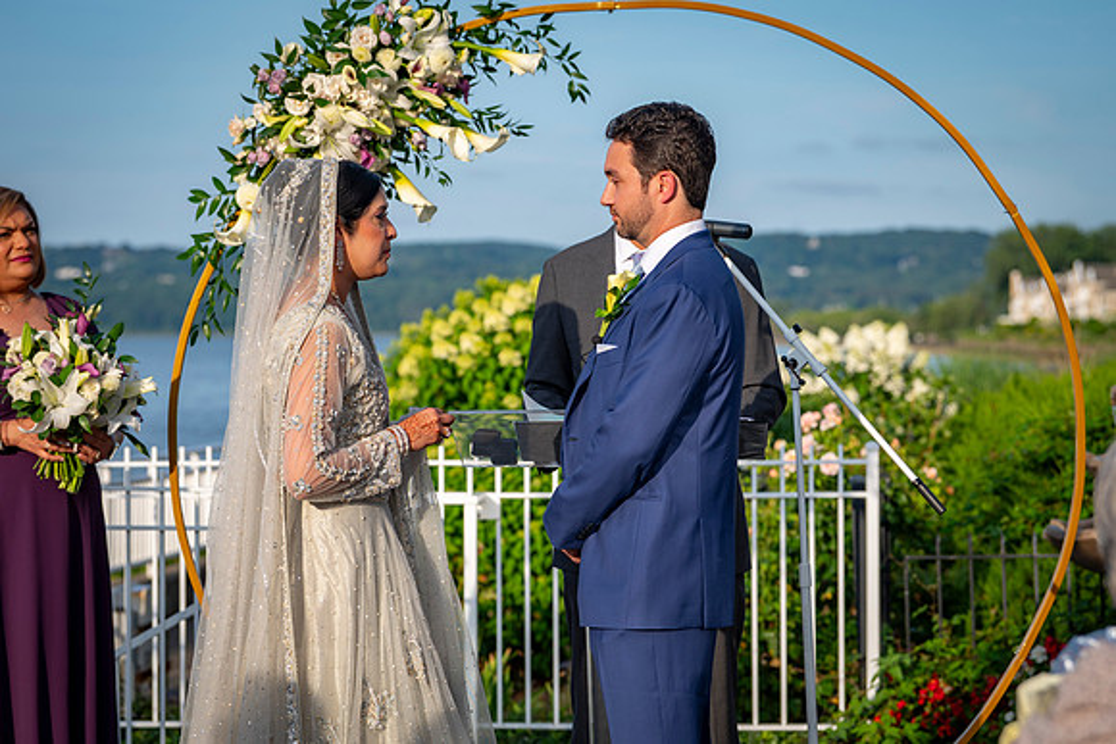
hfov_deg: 20.0
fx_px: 3162
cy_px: 363
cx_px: 561
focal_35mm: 102
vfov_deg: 13.4
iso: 160
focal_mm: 95
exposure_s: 1/1000
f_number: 4.5
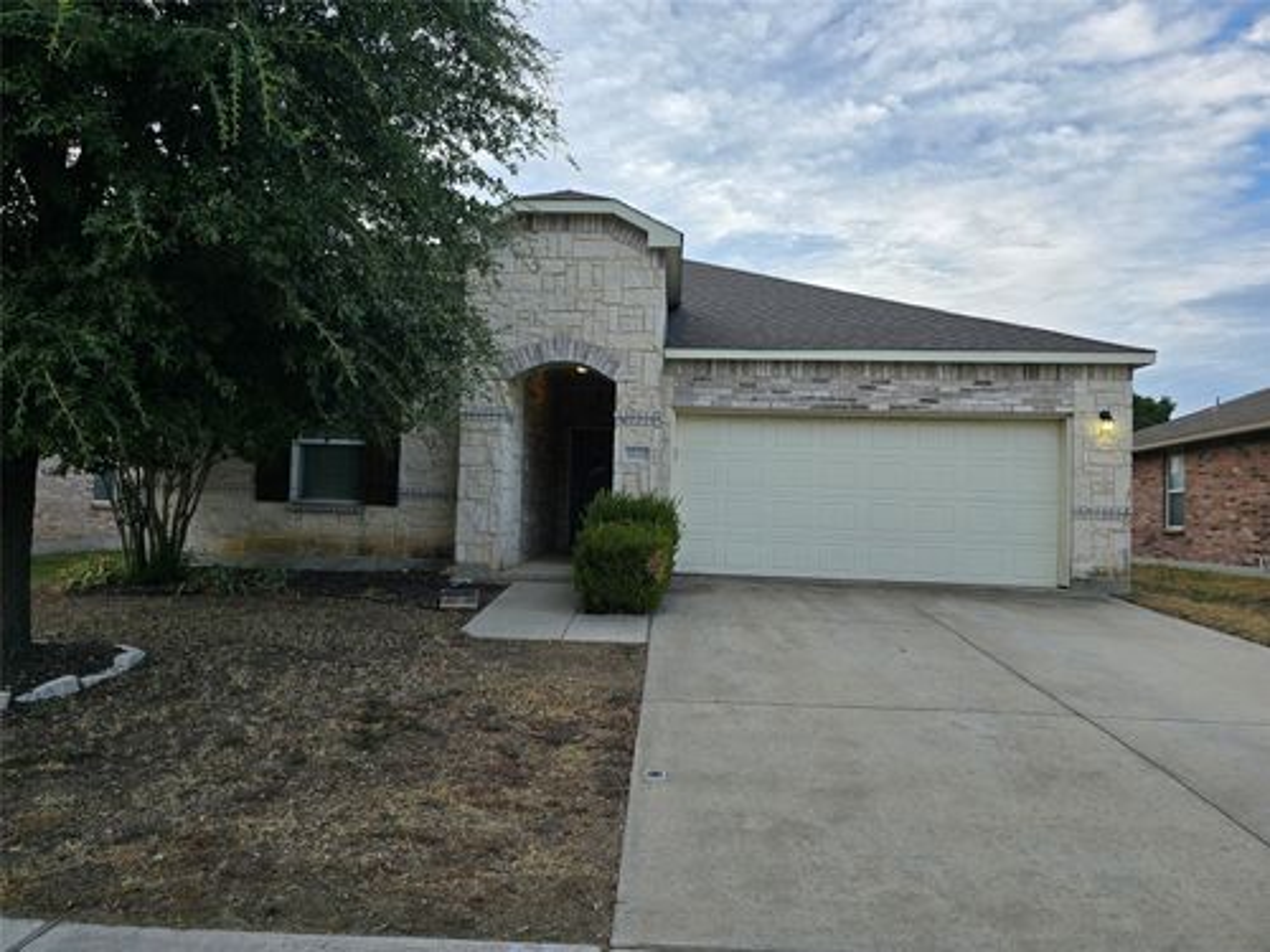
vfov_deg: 58.9
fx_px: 844
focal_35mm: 23
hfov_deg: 73.9
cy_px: 476
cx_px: 635
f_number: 1.7
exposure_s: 1/180
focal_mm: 6.3
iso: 25
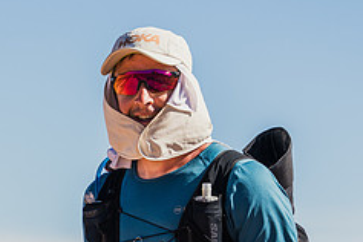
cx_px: 74
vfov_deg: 3.7
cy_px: 212
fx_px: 3761
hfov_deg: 5.5
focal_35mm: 373
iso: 100
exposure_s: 1/2500
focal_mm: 150
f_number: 2.8
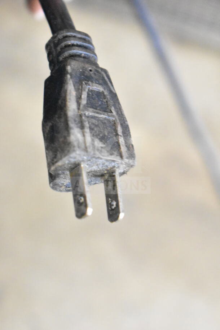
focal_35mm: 82
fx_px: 756
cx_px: 110
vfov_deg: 24.6
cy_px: 165
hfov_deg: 16.6
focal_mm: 55
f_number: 5.6
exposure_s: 1/100
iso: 18000
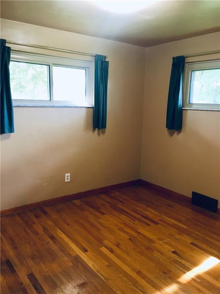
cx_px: 110
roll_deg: -1.8
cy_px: 147
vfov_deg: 61.7
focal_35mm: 29
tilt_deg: -10.6
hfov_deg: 48.2
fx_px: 246
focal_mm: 4.15
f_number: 2.2
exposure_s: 1/30
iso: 125
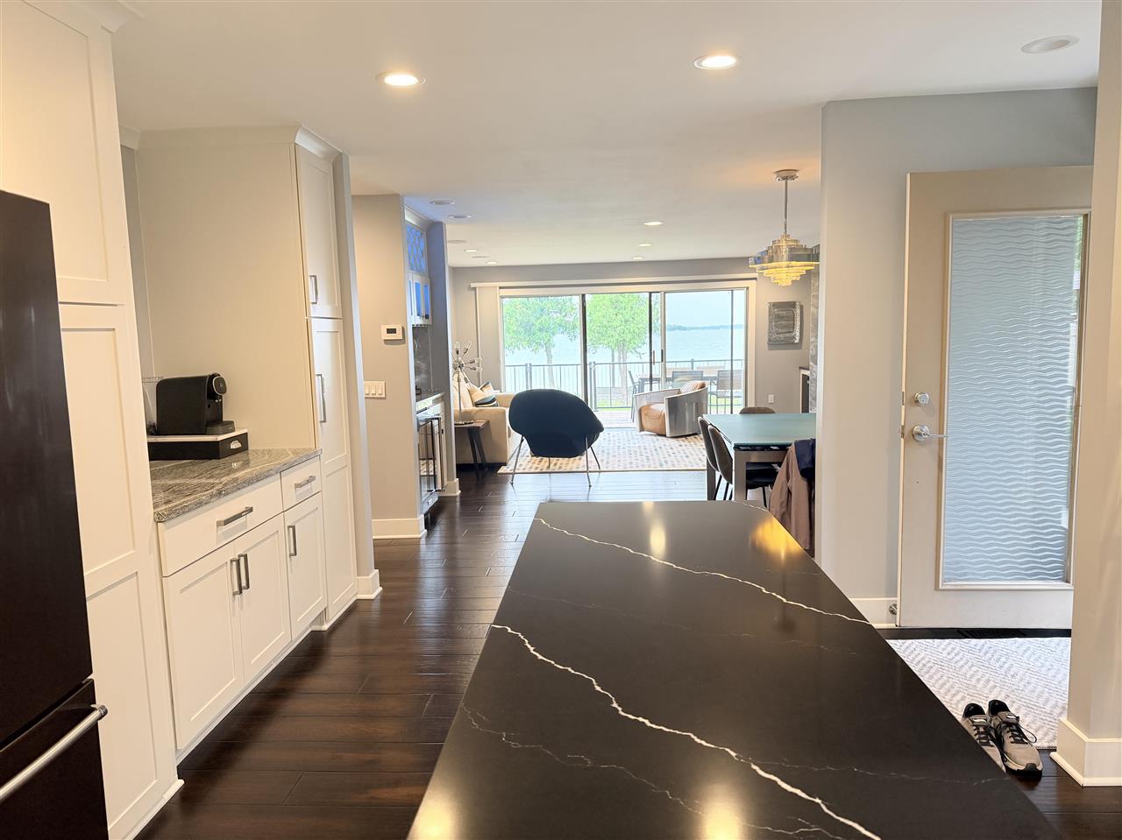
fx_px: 778
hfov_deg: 71.6
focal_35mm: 24
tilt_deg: -6.8
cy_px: 420
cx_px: 561
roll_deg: +1.8
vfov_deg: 56.8
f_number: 1.78
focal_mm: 6.76
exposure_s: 1/120
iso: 250
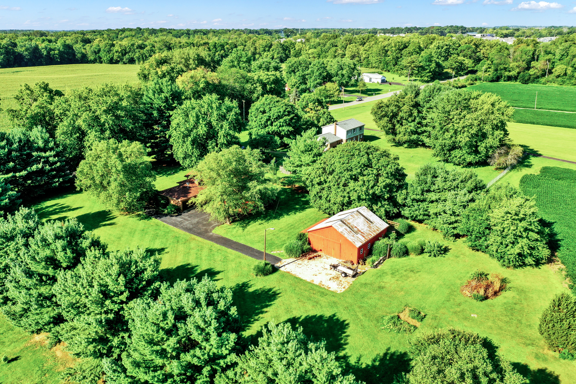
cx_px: 288
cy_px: 192
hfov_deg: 65.5
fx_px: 448
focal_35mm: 28
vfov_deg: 46.4
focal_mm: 10.26
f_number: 5
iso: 100
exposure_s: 1/240
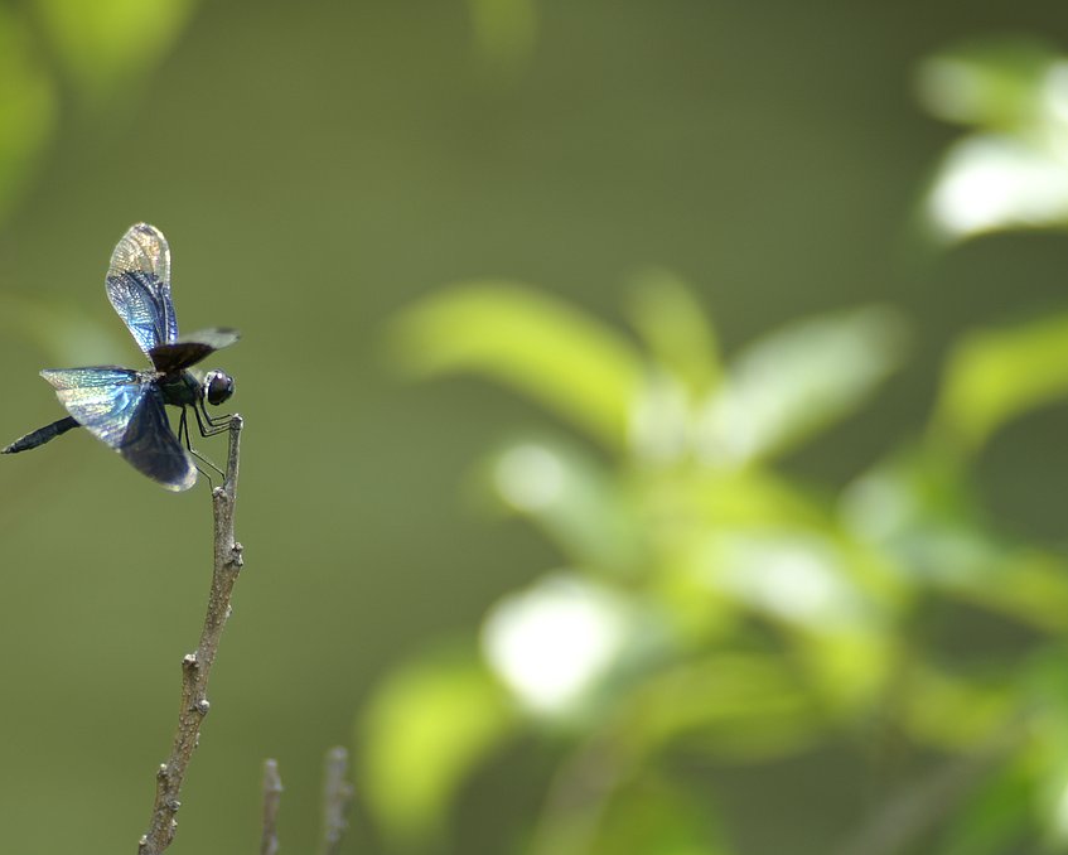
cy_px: 428
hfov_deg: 3.8
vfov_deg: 3.0
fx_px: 16124
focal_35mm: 510
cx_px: 461
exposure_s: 1/500
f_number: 4
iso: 100
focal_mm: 300
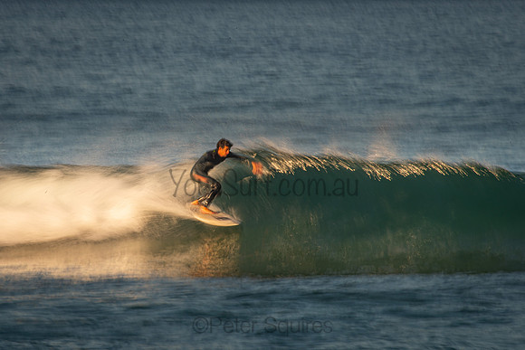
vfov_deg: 2.2
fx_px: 8949
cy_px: 179
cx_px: 204
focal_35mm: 614
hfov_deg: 3.4
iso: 64
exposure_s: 1/13
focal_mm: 500
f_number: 32
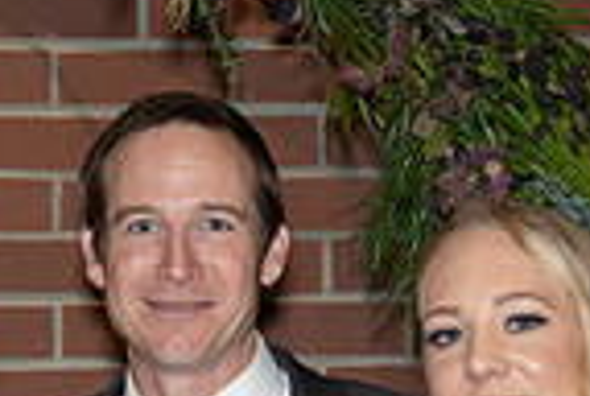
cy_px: 489
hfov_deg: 12.5
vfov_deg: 8.4
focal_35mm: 163
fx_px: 2677
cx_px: 102
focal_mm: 37
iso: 2000
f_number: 2.8
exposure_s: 1/125
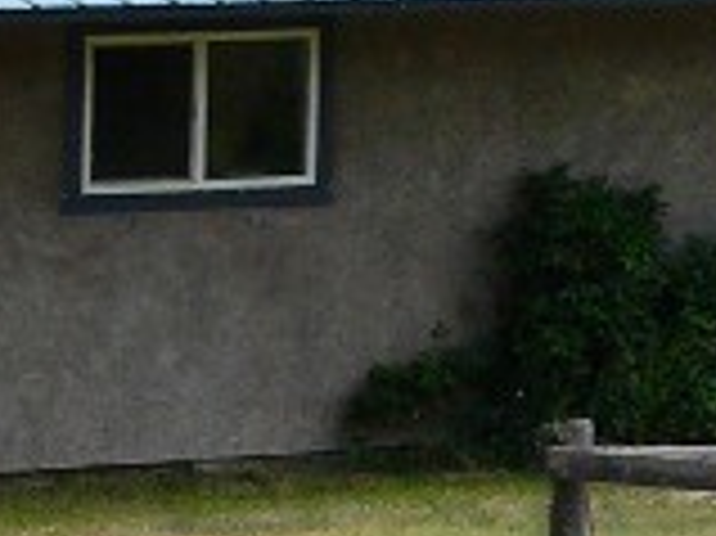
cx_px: 1572
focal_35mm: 419
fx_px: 8660
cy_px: -194
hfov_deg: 4.6
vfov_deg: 3.5
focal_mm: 10.7
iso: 100
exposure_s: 1/1000
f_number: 2.8
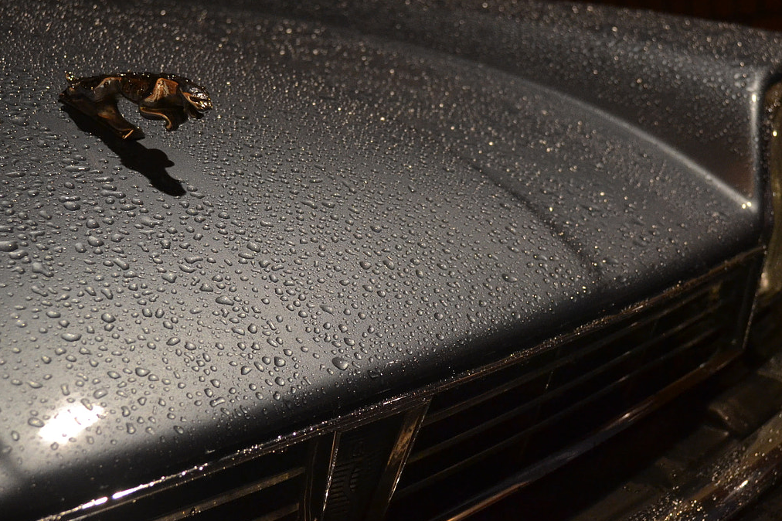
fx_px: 1494
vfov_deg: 19.8
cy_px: 225
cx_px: 387
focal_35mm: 69
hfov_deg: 29.3
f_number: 4.5
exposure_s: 1/15
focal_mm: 29
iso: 1250
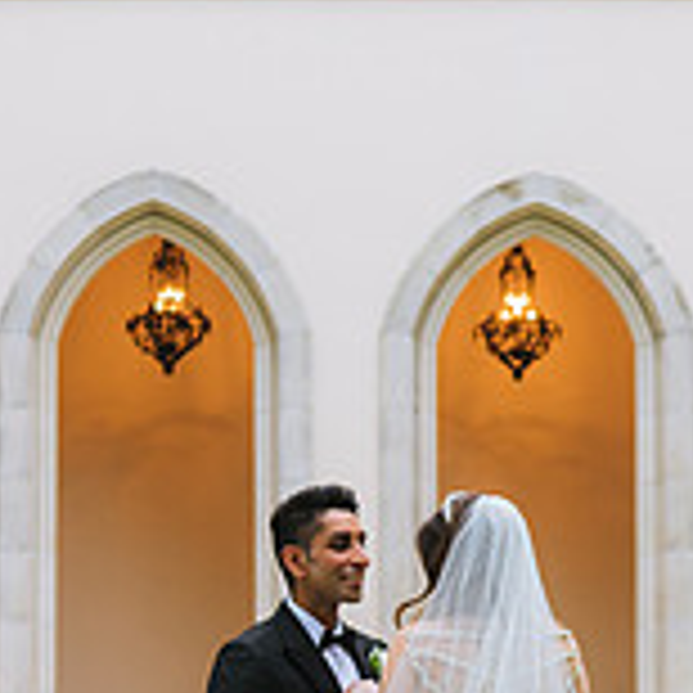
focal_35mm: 144
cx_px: 324
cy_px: 709
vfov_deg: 12.0
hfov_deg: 12.1
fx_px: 3262
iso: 320
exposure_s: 1/125
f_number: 2.8
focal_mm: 45
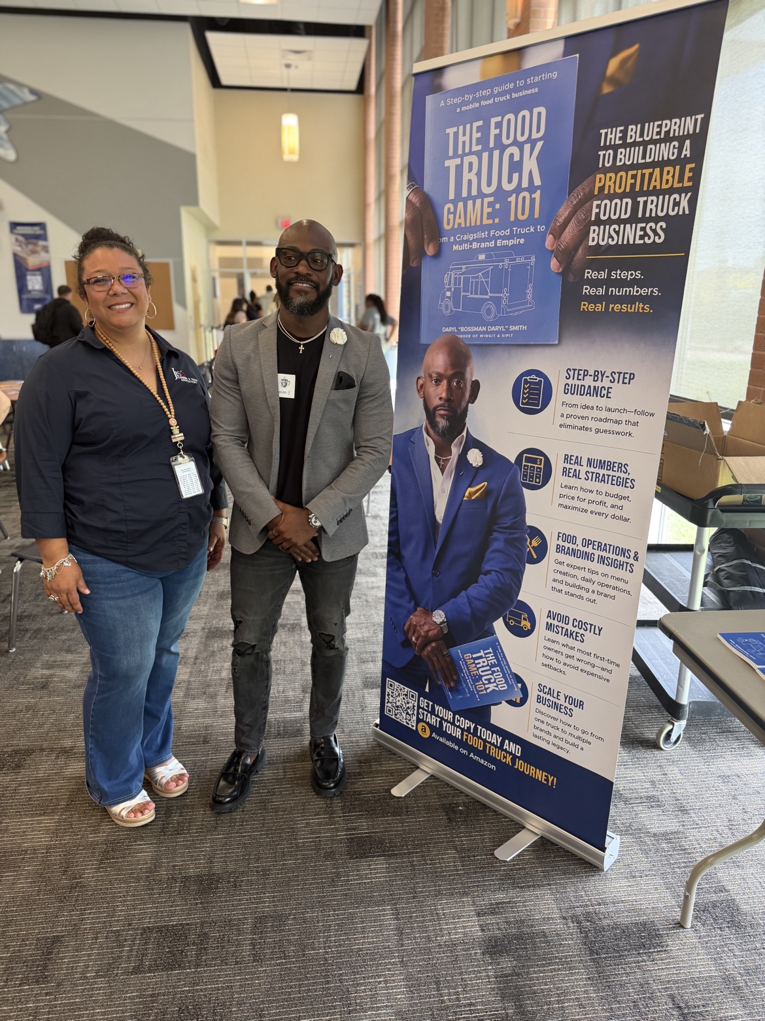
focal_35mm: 24
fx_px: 707
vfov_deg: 71.6
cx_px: 382
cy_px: 510
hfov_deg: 56.8
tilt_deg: -16.3
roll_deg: +0.0
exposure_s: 1/70
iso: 200
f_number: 1.78
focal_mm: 6.76
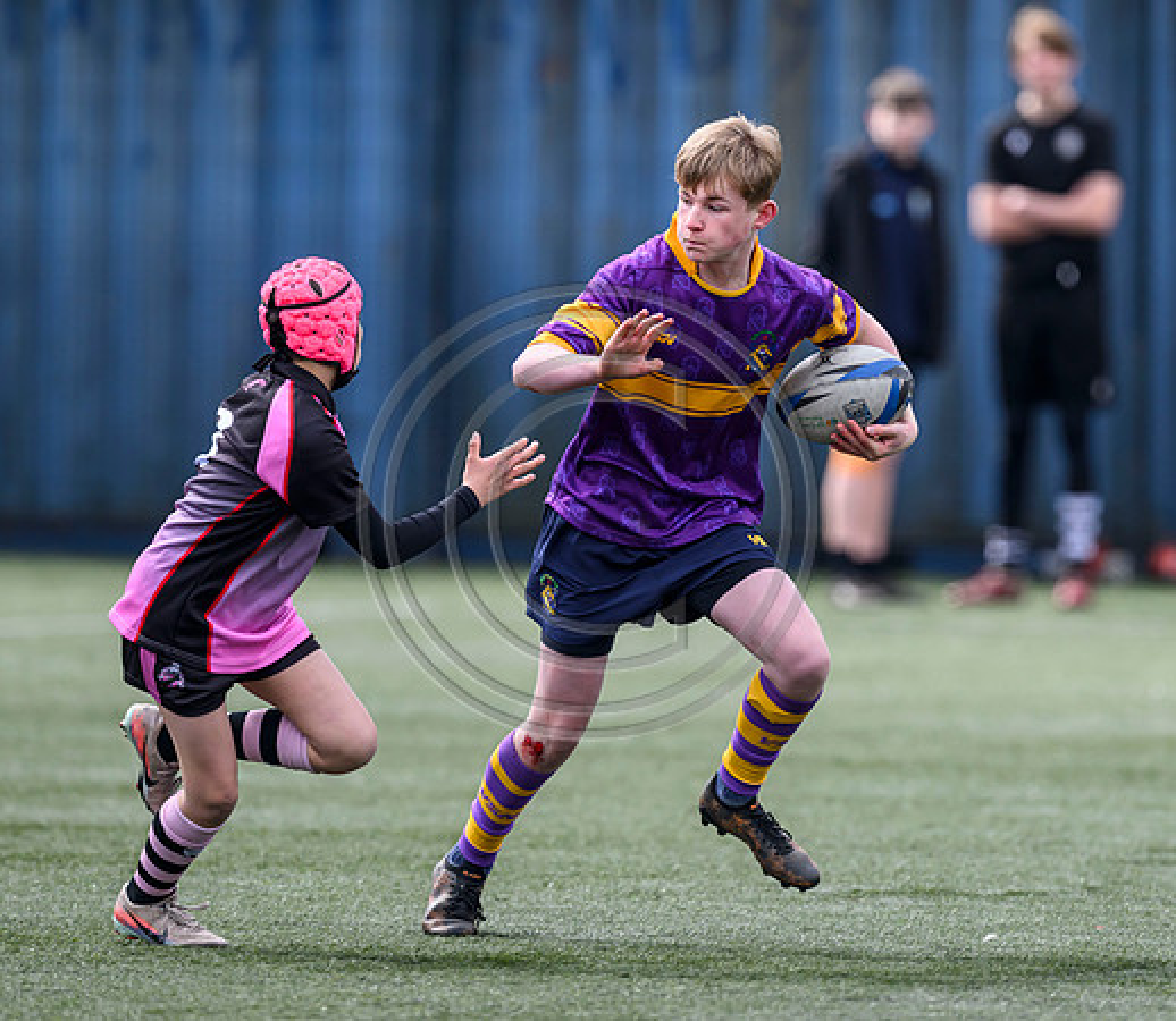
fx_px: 20307
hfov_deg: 3.3
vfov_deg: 2.9
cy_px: 478
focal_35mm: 564
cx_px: 710
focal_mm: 400
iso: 500
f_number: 3.5
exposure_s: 1/2500
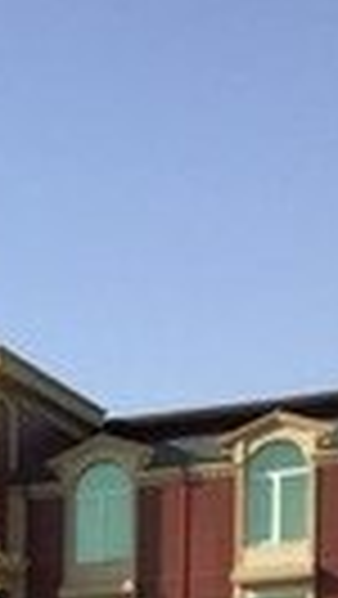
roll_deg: +1.6
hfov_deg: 9.3
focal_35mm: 118
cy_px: 1003
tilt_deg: -4.9
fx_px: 1877
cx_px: -455
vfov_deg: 16.0
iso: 32
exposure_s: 1/1721
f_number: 2.2
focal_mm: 4.15
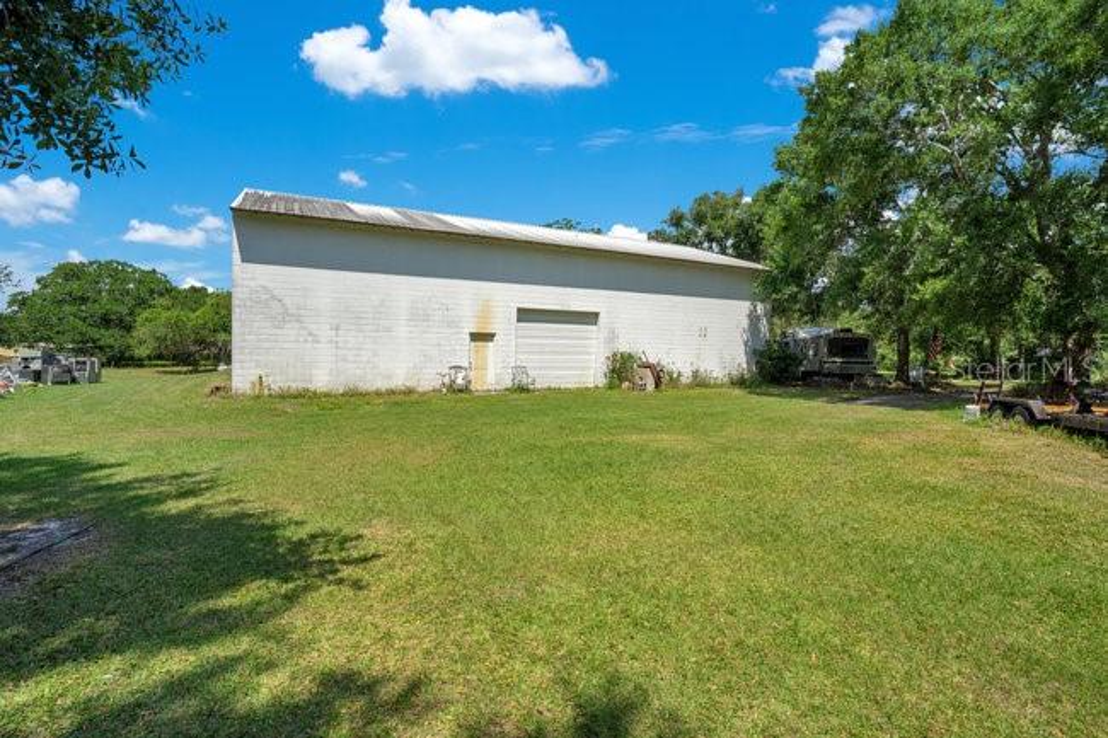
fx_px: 523
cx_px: 554
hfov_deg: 93.3
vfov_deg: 70.4
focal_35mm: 17
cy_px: 369
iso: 100
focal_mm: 17
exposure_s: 1/200
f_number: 11
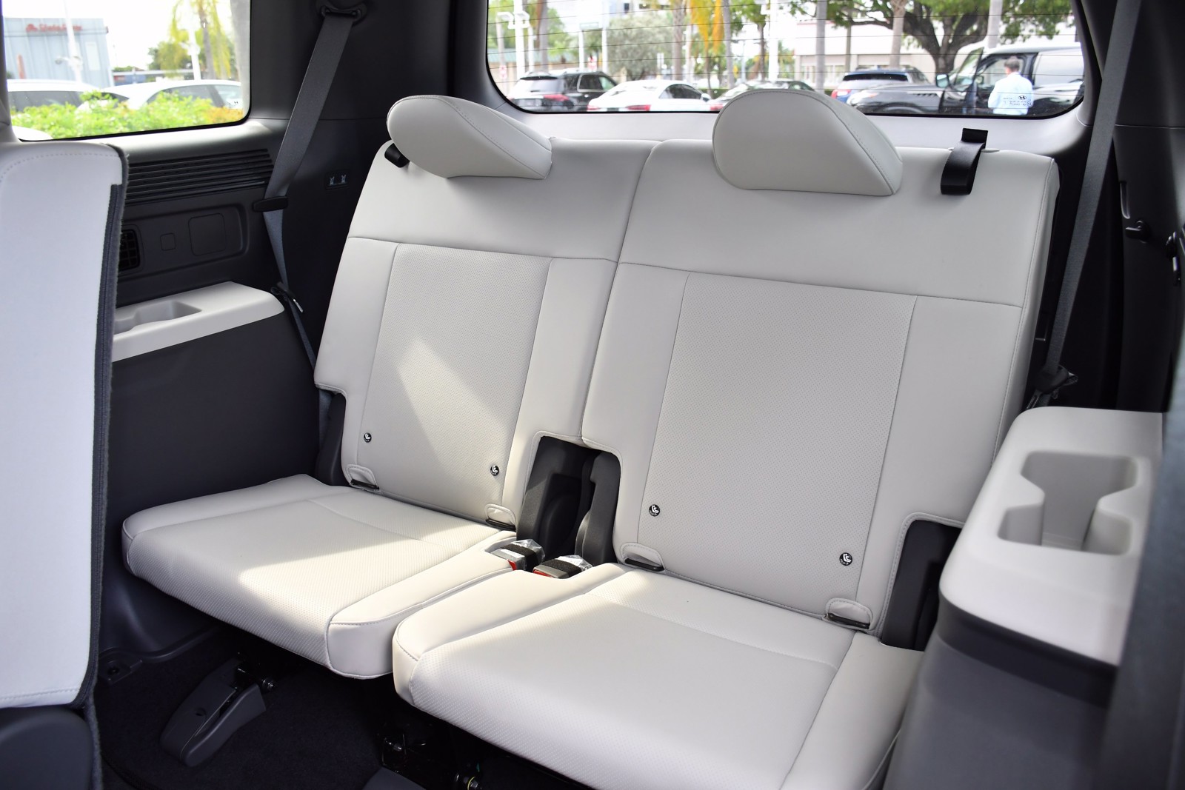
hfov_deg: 67.4
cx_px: 592
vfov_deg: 47.9
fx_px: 889
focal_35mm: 27
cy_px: 395
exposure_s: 1/125
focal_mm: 18
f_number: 4.5
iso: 500
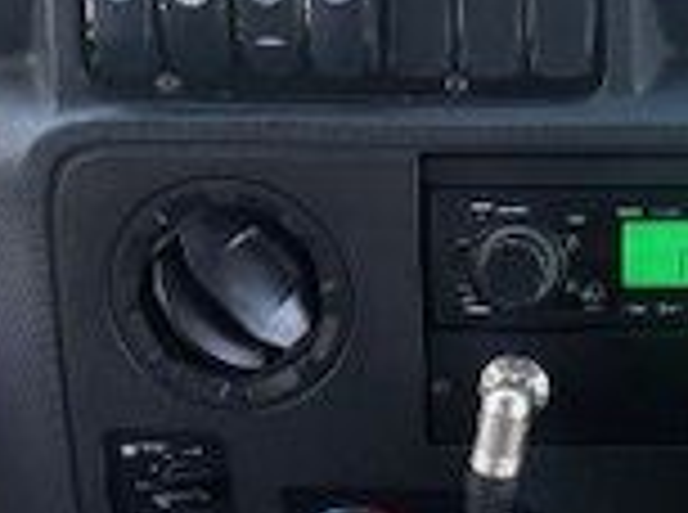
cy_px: 338
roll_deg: -1.0
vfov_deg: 13.5
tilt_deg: -37.0
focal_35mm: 109
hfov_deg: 17.6
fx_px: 2161
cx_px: 728
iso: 125
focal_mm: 5.96
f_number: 1.6
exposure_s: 1/121
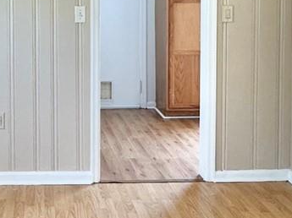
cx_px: 41
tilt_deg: -2.2
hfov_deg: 28.9
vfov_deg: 22.0
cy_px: 21
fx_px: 548
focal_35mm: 65
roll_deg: +0.5
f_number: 2.2
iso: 125
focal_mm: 2.22
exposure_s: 1/120
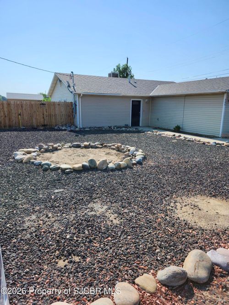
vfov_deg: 73.9
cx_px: 114
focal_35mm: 23
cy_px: 152
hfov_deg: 58.9
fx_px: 203
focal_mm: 5.54
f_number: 1.8
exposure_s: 1/2359
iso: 25
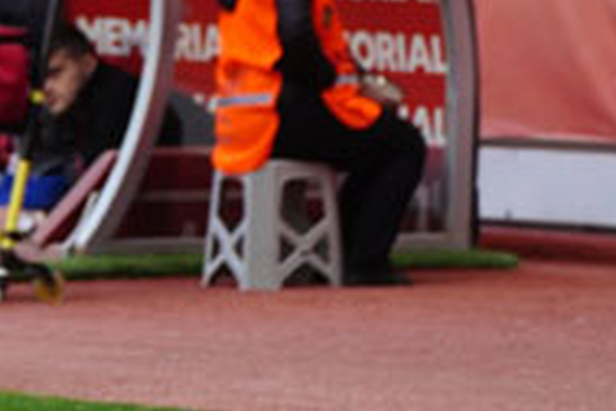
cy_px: 21
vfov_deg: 1.7
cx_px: -352
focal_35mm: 796
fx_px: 13619
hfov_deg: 2.6
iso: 1600
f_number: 5.6
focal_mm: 232
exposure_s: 1/1000
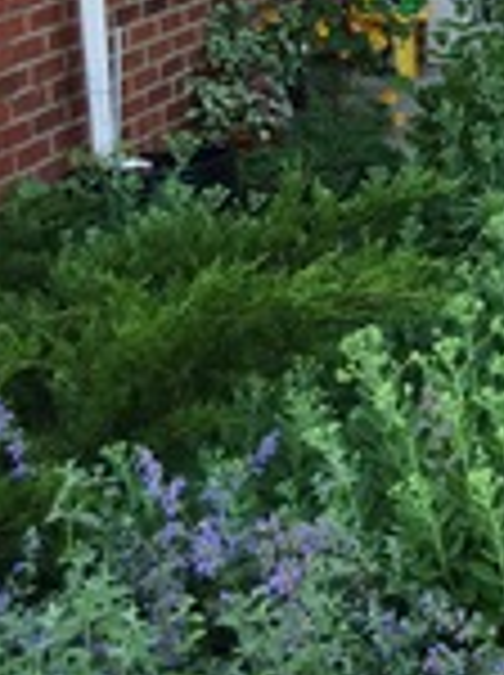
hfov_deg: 14.7
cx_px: 760
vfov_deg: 20.8
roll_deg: -1.5
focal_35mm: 93
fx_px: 1811
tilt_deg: -11.9
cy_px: 122
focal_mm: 4.15
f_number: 2.2
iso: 40
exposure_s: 1/120
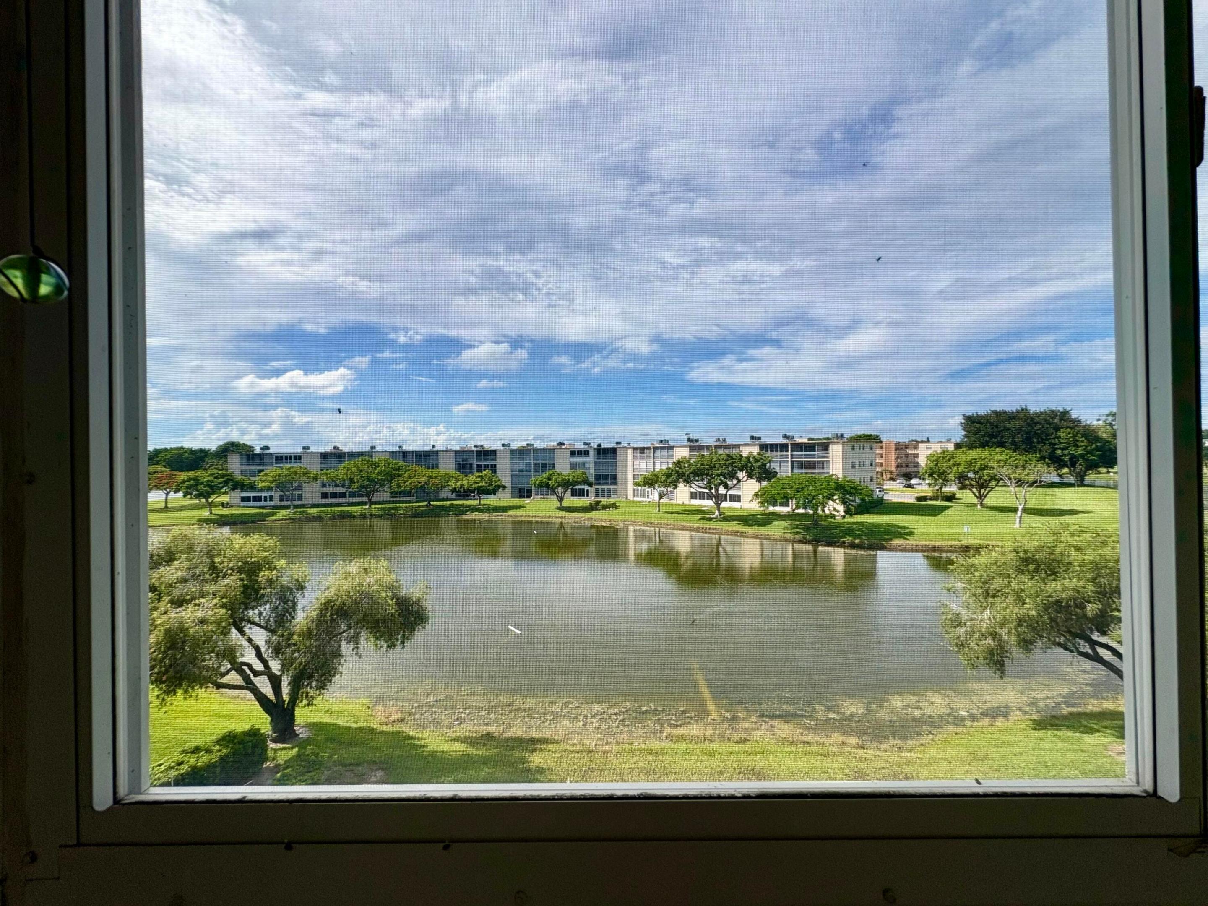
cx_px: 604
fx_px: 489
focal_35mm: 14
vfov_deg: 85.7
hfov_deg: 102.1
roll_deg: +1.7
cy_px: 453
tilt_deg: +1.2
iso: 50
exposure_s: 1/1637
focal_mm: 2.22
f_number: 2.2
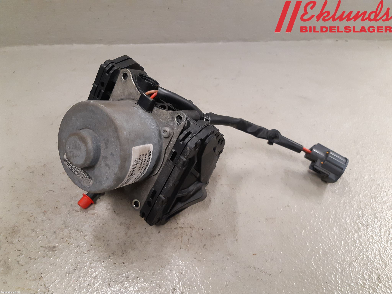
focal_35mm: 26
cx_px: 196
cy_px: 147
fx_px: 294
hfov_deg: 67.3
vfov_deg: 53.1
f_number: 1.7
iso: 250
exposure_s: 1/50
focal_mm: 3.93
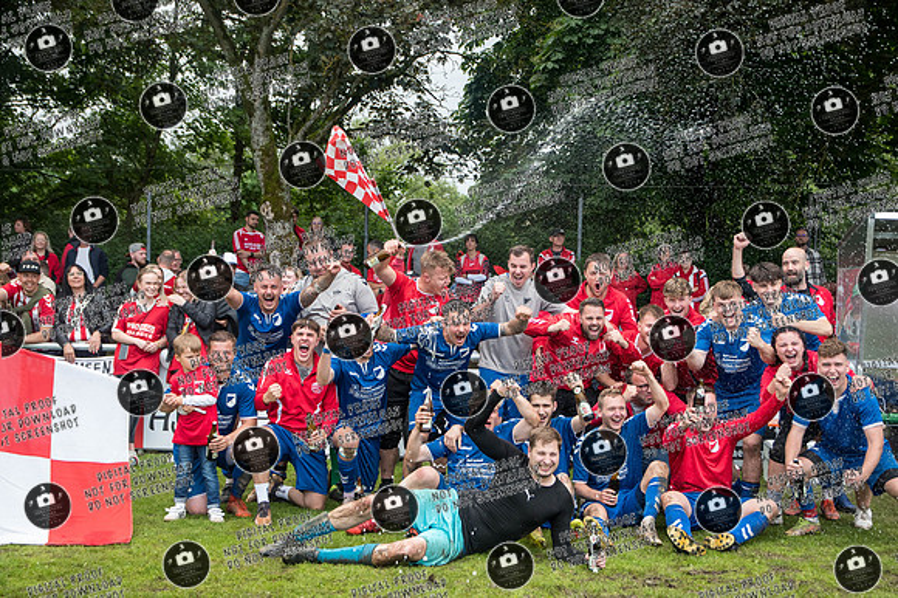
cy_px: 299
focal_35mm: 57
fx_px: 1421
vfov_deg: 23.8
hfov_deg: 35.1
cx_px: 449
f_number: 4.5
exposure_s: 1/500
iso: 1100
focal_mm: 38
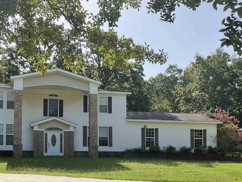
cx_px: 95
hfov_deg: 40.2
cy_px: 144
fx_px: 329
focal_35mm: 47
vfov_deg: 30.2
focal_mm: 3
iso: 16
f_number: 1.8
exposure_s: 1/1534
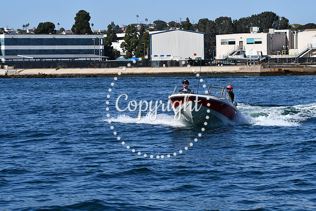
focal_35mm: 135
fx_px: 1185
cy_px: 106
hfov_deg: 15.2
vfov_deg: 10.2
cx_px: 158
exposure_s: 1/500
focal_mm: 90
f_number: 8
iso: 110
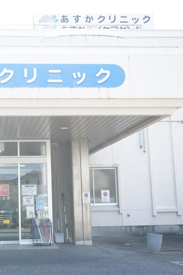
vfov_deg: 36.9
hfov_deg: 24.4
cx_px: 20
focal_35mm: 54
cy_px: 138
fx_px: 412
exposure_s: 1/4000
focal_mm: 24
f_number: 4.5
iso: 3200
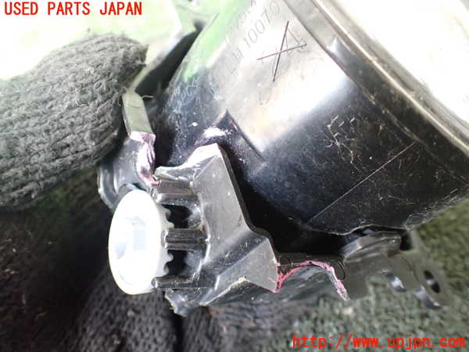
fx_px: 406
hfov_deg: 60.0
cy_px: 176
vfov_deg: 46.8
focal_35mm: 30
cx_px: 234
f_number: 2.3
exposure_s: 1/80
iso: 800
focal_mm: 5.4
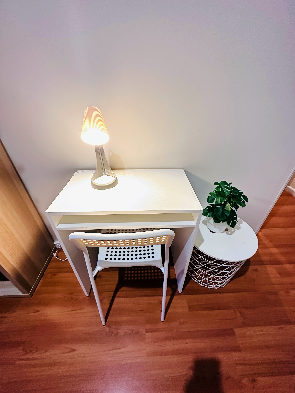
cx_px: 148
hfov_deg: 85.7
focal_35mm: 14
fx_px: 159
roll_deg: -0.9
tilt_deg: -35.8
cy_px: 196
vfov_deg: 102.1
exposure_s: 1/50
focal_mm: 2.22
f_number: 2.2
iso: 640
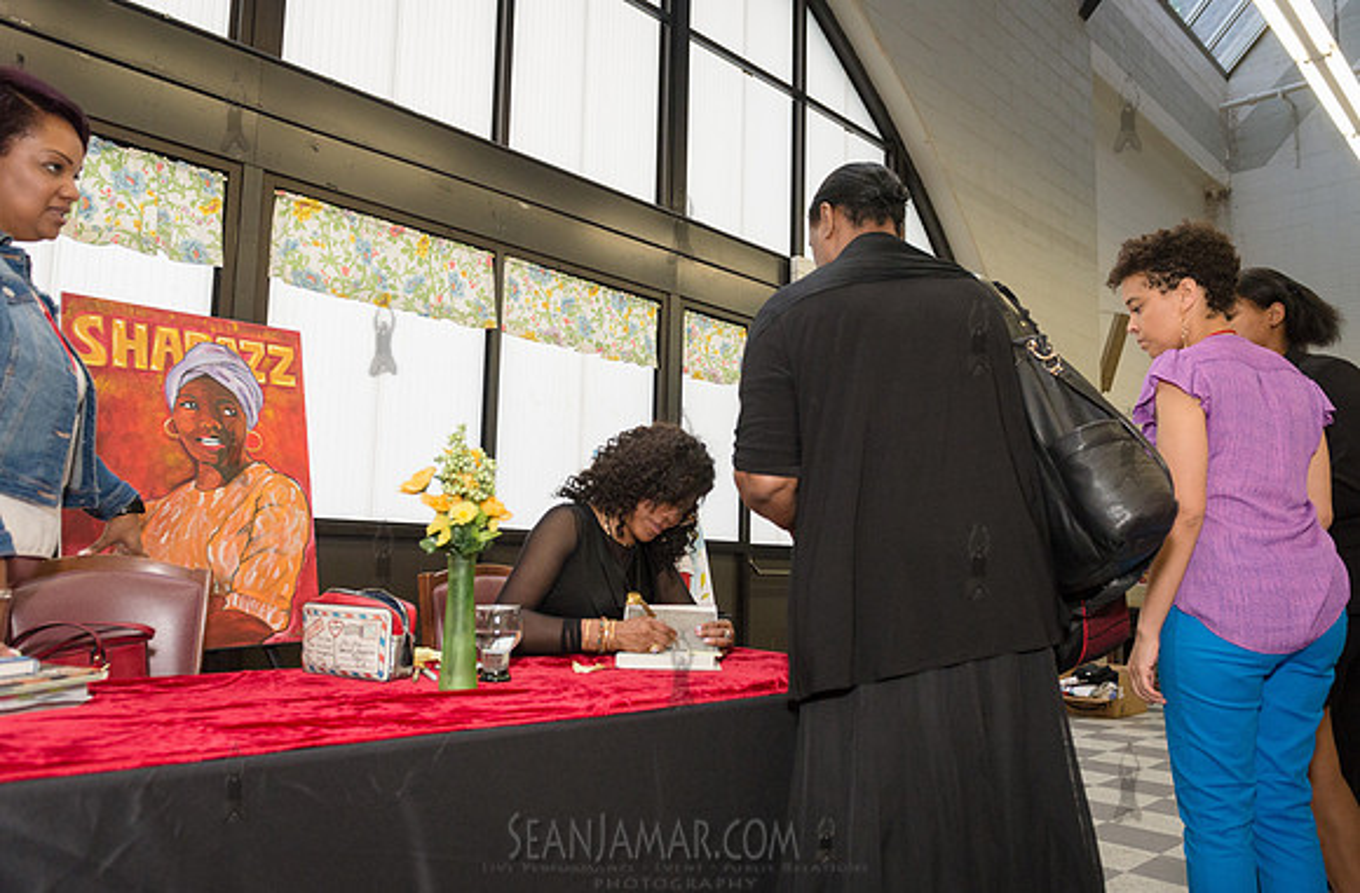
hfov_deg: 71.9
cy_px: 469
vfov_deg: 50.9
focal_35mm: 25
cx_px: 703
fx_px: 937
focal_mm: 24
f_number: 4.5
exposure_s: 1/500
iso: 2000
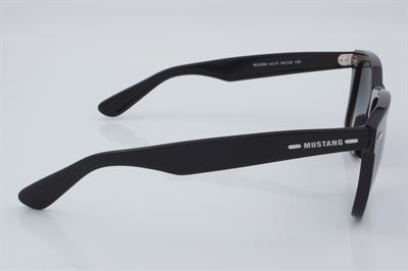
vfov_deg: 18.2
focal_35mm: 75
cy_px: 136
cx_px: 204
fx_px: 849
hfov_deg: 27.0
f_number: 32
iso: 100
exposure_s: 1/4
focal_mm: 50
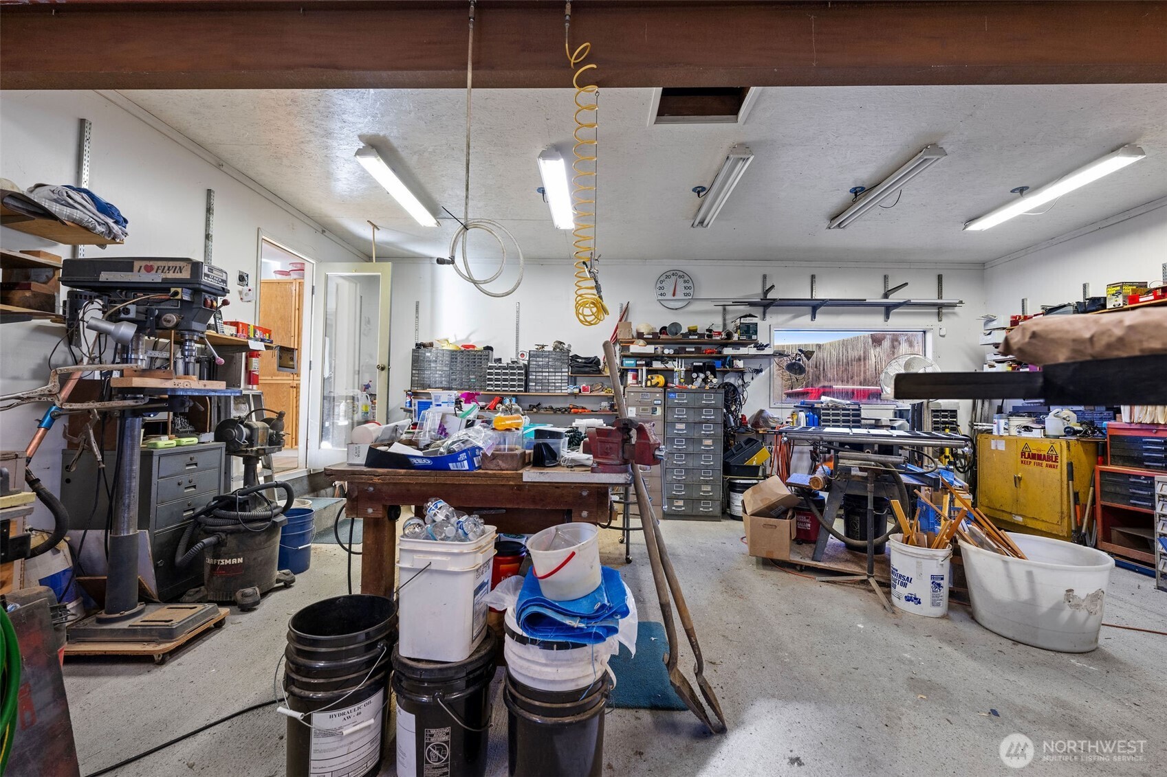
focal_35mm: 14
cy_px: 388
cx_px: 584
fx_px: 454
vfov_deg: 81.2
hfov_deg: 104.3
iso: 400
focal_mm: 14
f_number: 8
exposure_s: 1/1.67
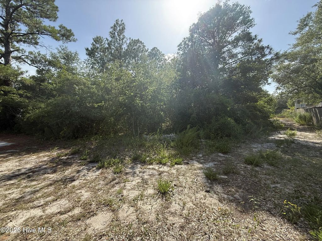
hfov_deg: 102.1
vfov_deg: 85.7
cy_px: 120
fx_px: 130
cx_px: 161
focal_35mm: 14
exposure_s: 1/709
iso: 50
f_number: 2.2
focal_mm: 2.22
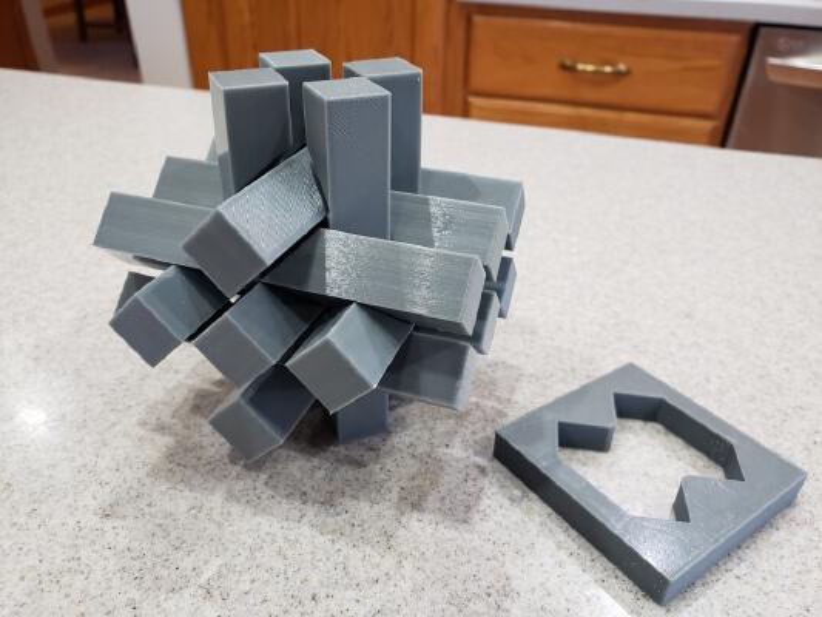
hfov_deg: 67.3
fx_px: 618
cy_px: 308
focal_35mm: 26
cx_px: 411
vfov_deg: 53.1
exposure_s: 1/24
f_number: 2.4
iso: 250
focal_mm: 4.3
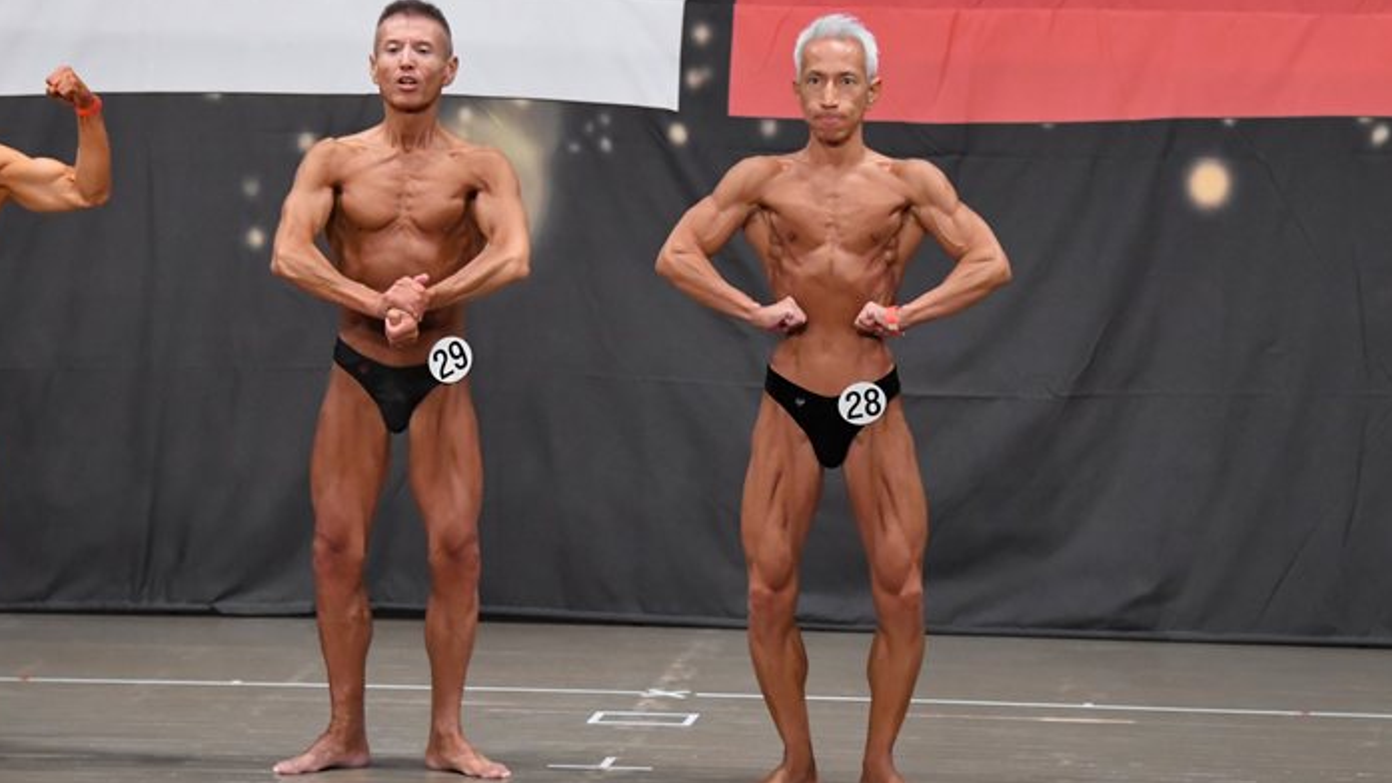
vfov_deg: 5.7
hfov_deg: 10.1
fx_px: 7862
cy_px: 344
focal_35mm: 213
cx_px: 656
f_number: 5.6
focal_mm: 122
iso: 5000
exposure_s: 1/400
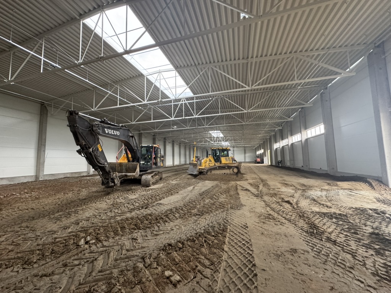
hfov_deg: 102.1
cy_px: 146
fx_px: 158
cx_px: 196
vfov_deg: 85.7
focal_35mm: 14
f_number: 2.2
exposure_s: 1/99
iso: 250
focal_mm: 2.22
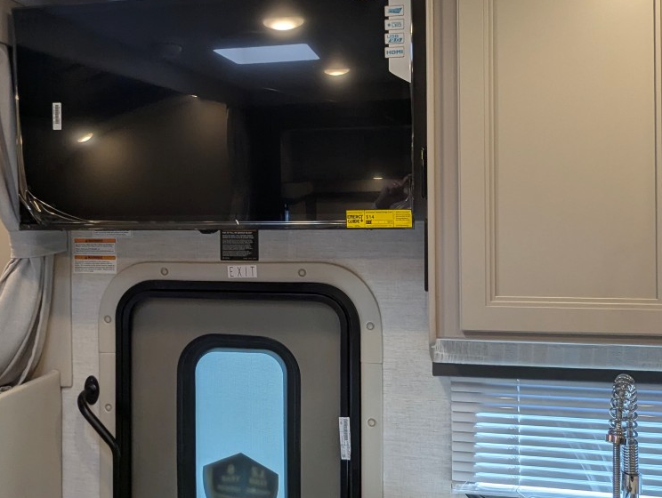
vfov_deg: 46.8
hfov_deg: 59.8
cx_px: 301
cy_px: 213
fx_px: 574
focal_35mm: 30
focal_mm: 2.35
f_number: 2.2
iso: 74
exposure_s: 1/80.5
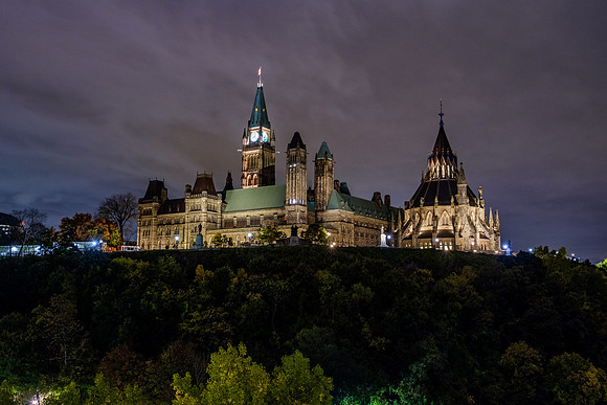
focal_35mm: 38
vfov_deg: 34.9
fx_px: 645
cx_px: 322
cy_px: 190
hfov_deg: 50.4
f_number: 5.6
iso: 400
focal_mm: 24
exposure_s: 7
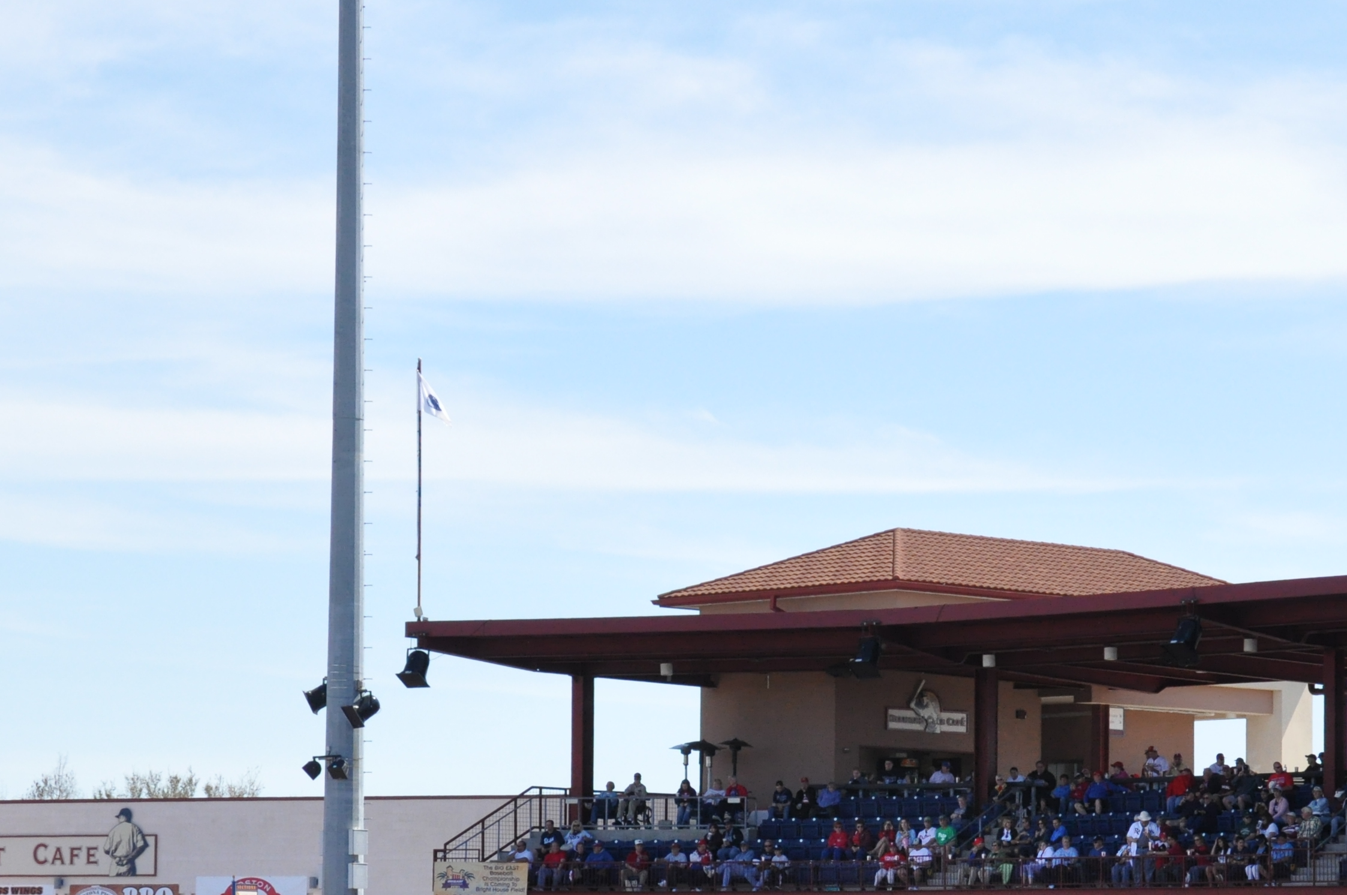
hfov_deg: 16.3
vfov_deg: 10.8
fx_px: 4709
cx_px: 811
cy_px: 739
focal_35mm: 126
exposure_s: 1/1600
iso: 1000
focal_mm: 44
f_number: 9
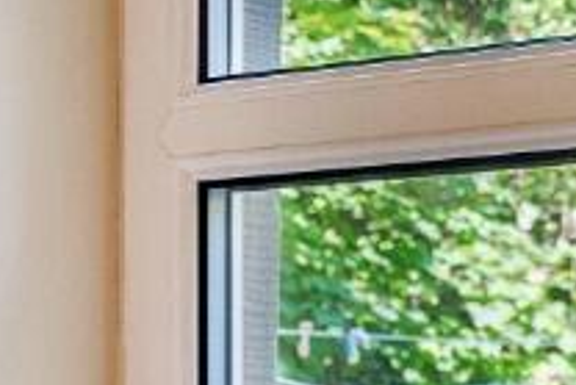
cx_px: 1063
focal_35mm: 128
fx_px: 2049
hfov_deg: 14.0
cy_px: 539
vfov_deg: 10.4
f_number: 4
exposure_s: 1/250
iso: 800
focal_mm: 26
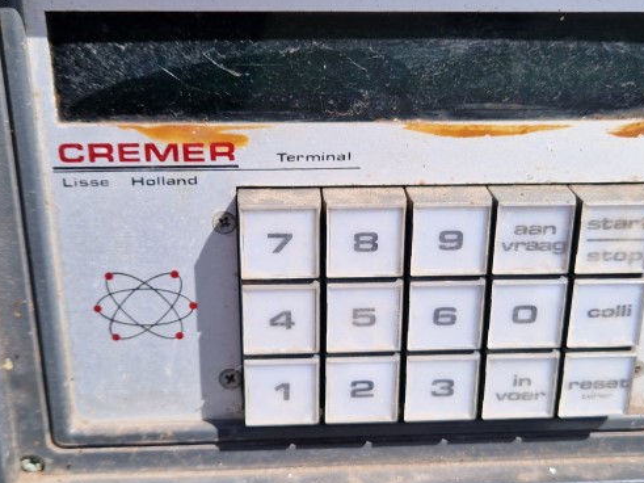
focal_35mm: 48
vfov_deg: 30.2
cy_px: 277
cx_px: 348
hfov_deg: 39.6
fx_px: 893
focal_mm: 5.4
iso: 50
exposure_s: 1/1088
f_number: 1.8
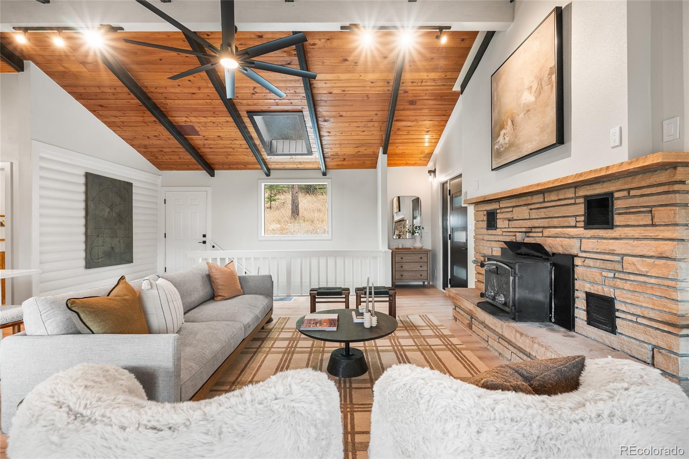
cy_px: 230
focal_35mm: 16
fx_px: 306
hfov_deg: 96.7
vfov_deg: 73.8
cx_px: 344
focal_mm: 16
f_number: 8
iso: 200
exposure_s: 1/1.67
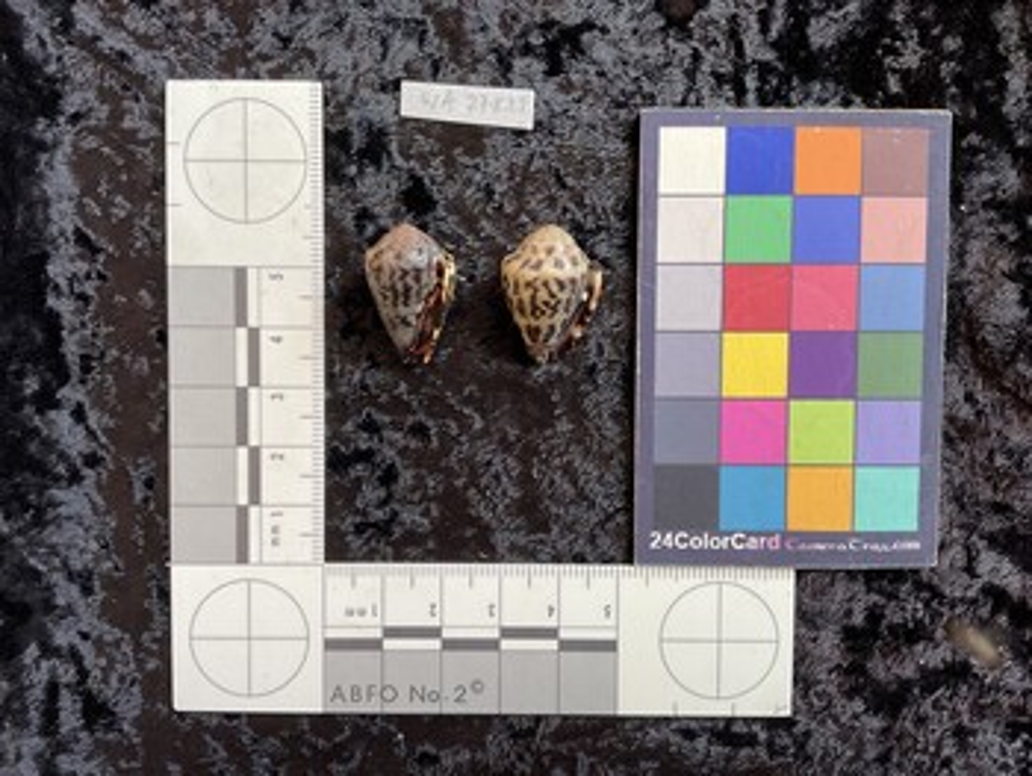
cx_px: 516
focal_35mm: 29
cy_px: 388
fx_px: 865
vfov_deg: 48.3
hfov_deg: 61.6
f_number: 1.8
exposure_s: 1/120
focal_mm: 3
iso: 64
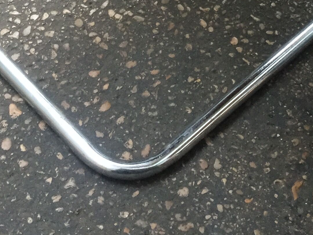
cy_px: -116
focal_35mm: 88
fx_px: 796
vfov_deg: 15.5
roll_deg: +0.6
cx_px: 181
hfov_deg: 22.2
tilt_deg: -41.4
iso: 250
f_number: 2.2
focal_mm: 4.15
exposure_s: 1/33
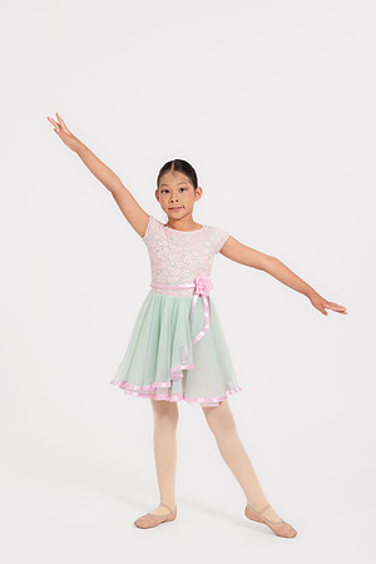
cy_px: 282
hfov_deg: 23.8
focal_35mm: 57
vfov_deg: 35.1
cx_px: 188
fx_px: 893
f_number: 10
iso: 500
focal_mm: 57
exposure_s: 1/125
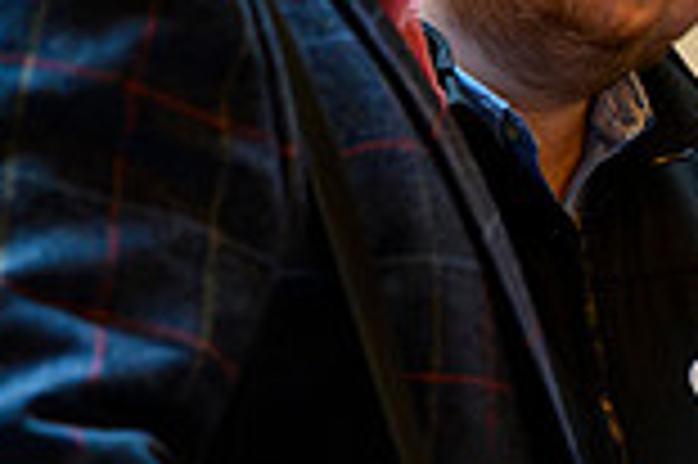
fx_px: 5074
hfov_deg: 7.6
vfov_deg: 5.2
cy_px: 171
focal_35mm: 262
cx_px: 1238
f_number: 4
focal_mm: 70
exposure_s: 1/200
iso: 11400
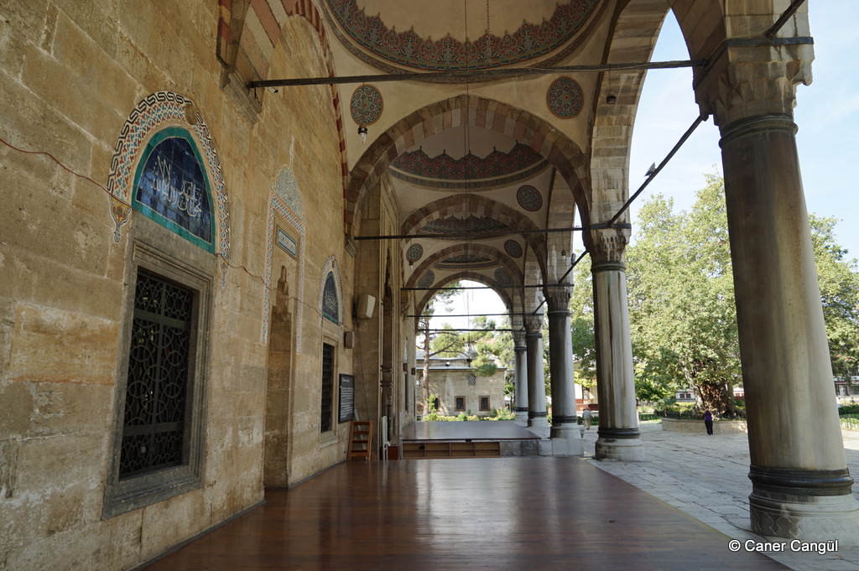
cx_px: 430
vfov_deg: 53.1
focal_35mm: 24
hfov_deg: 73.8
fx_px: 572
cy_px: 286
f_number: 8
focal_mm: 24
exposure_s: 1/60
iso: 100
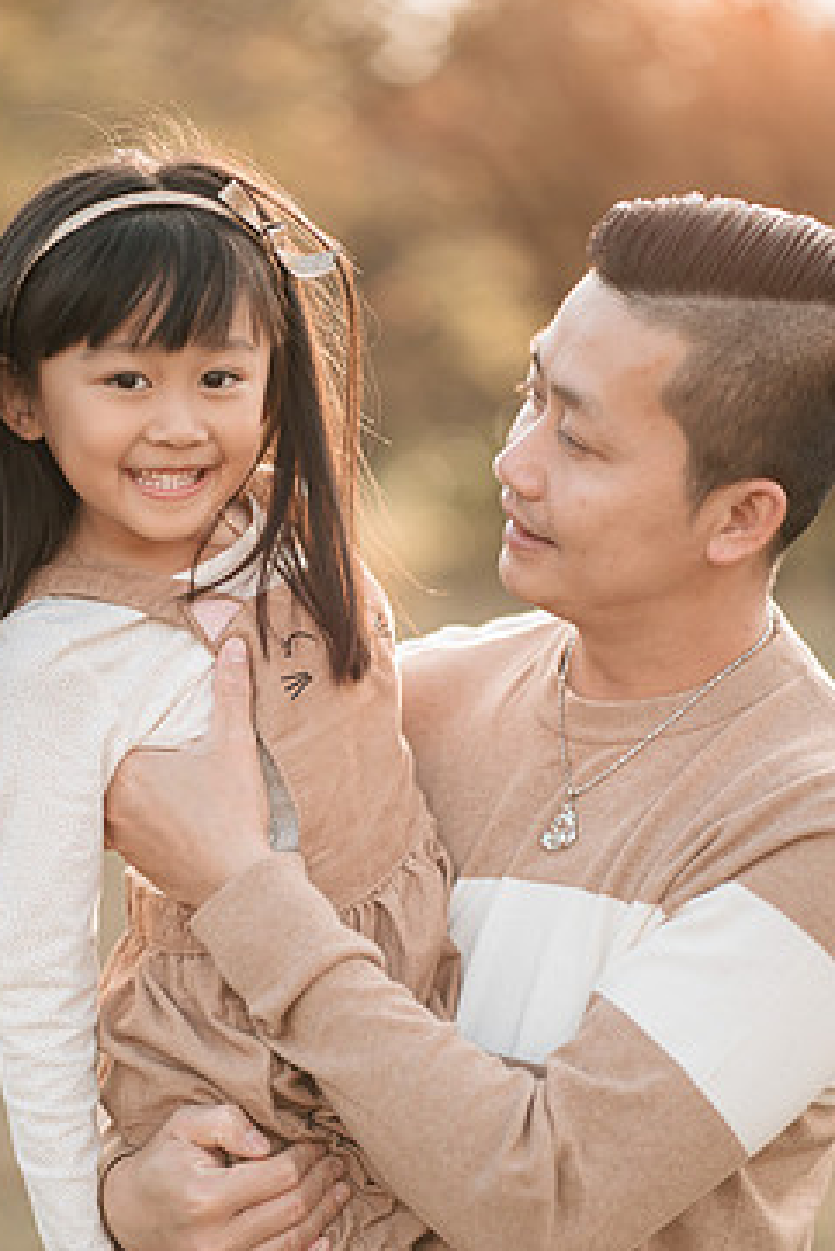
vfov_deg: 19.3
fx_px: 3684
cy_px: 710
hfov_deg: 12.9
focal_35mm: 106
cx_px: 412
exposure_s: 1/400
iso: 80
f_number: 1.8
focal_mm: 85
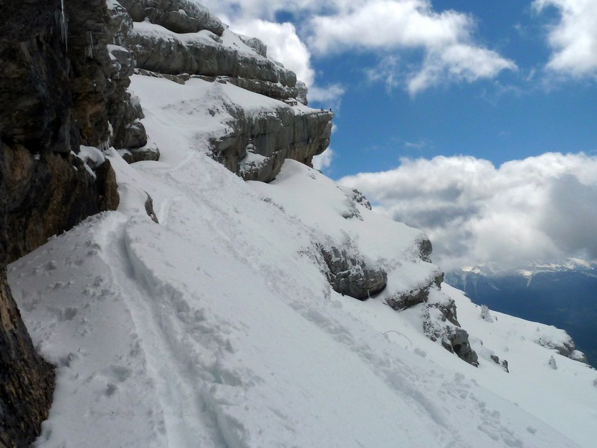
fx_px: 621
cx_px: 305
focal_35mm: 36
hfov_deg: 51.3
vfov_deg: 39.7
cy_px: 233
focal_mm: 5
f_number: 6.3
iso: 80
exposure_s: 1/1600
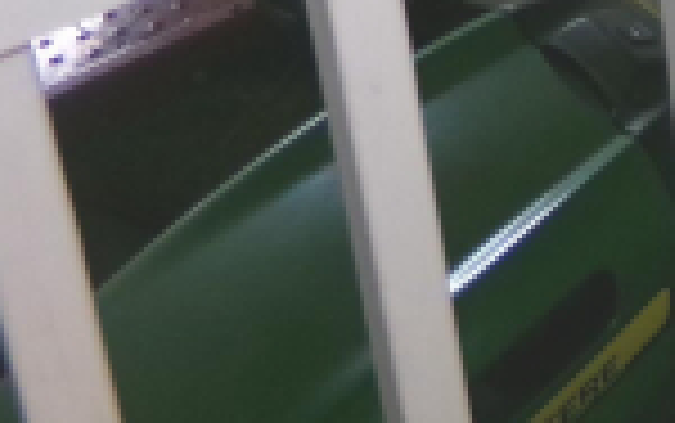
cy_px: -648
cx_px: 1240
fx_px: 2080
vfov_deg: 9.9
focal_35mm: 113
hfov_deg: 15.6
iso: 200
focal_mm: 4.3
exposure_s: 1/34
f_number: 3.7
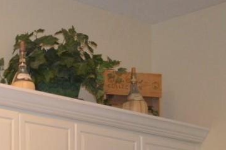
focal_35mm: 120
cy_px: 294
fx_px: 752
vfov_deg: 10.5
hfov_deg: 15.8
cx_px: -103
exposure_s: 1/60
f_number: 3.5
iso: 1100
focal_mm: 18
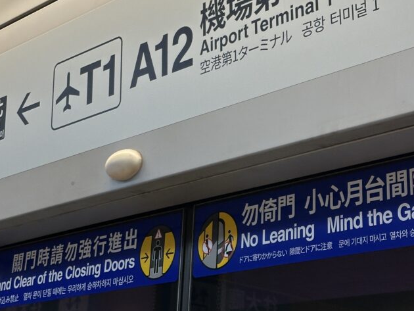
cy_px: 93
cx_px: 206
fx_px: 933
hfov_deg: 25.0
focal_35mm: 78
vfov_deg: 18.8
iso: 160
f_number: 1.78
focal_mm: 6.86
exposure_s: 1/60
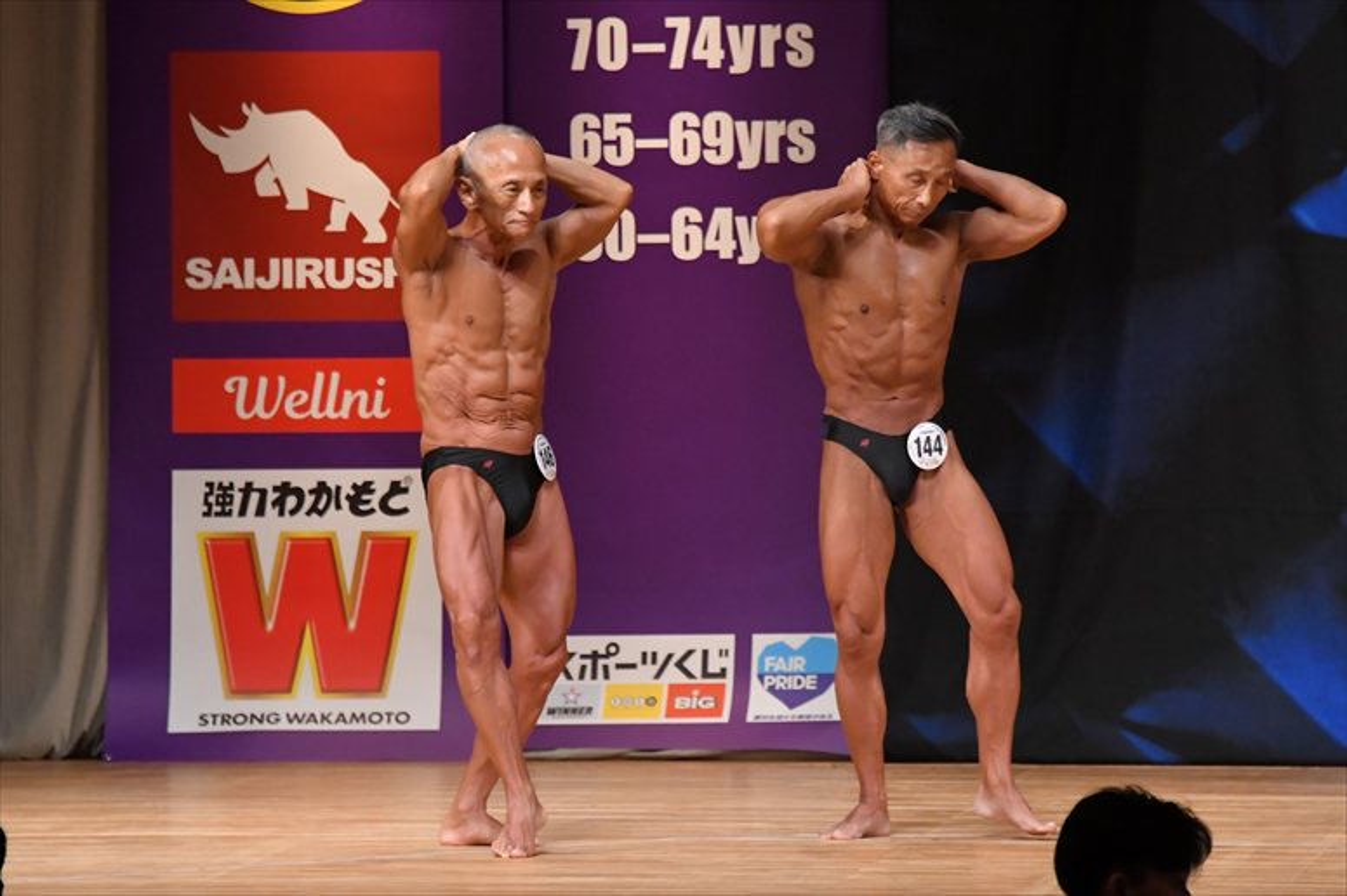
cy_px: 448
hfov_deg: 6.9
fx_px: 11220
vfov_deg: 4.6
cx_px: 674
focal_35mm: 300
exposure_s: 1/400
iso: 4500
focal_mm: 200
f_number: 5.6
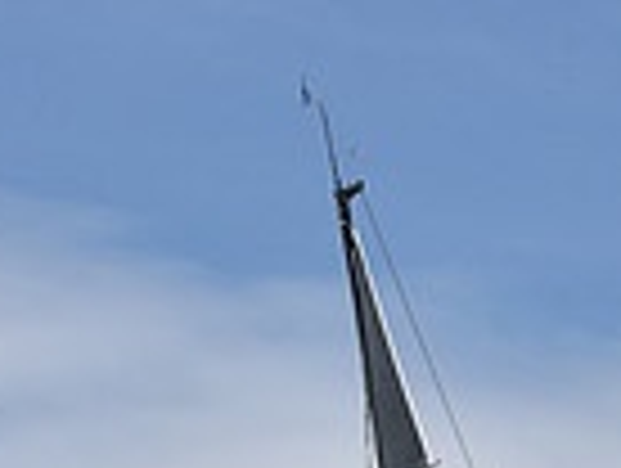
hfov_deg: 7.0
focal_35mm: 282
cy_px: 1220
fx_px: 5068
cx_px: 551
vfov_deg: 5.1
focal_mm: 70
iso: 320
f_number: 10
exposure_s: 1/1000
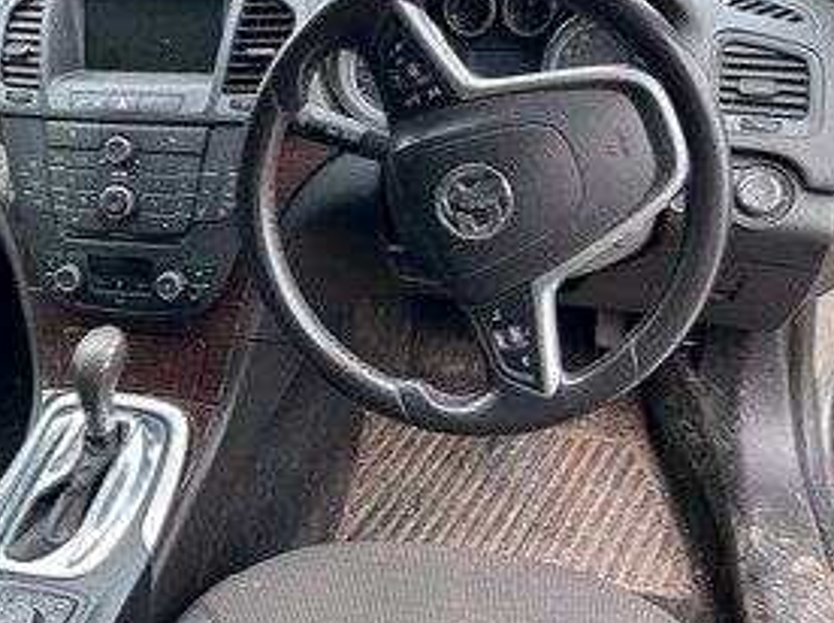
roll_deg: +5.3
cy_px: 263
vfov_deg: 42.7
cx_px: 372
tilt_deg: -36.4
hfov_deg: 55.3
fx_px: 794
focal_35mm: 33
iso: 50
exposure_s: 1/121
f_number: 1.5
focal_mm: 5.7
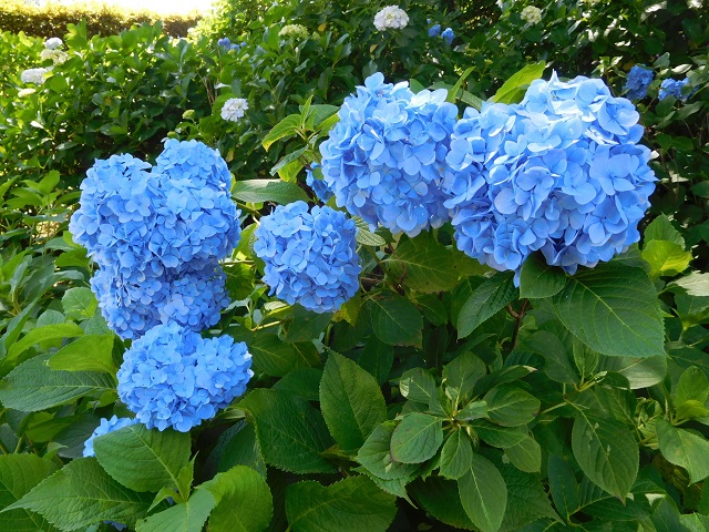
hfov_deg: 69.4
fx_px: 512
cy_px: 266
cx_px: 354
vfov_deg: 54.9
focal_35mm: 25
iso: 125
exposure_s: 1/125
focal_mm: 4.5
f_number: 3.4
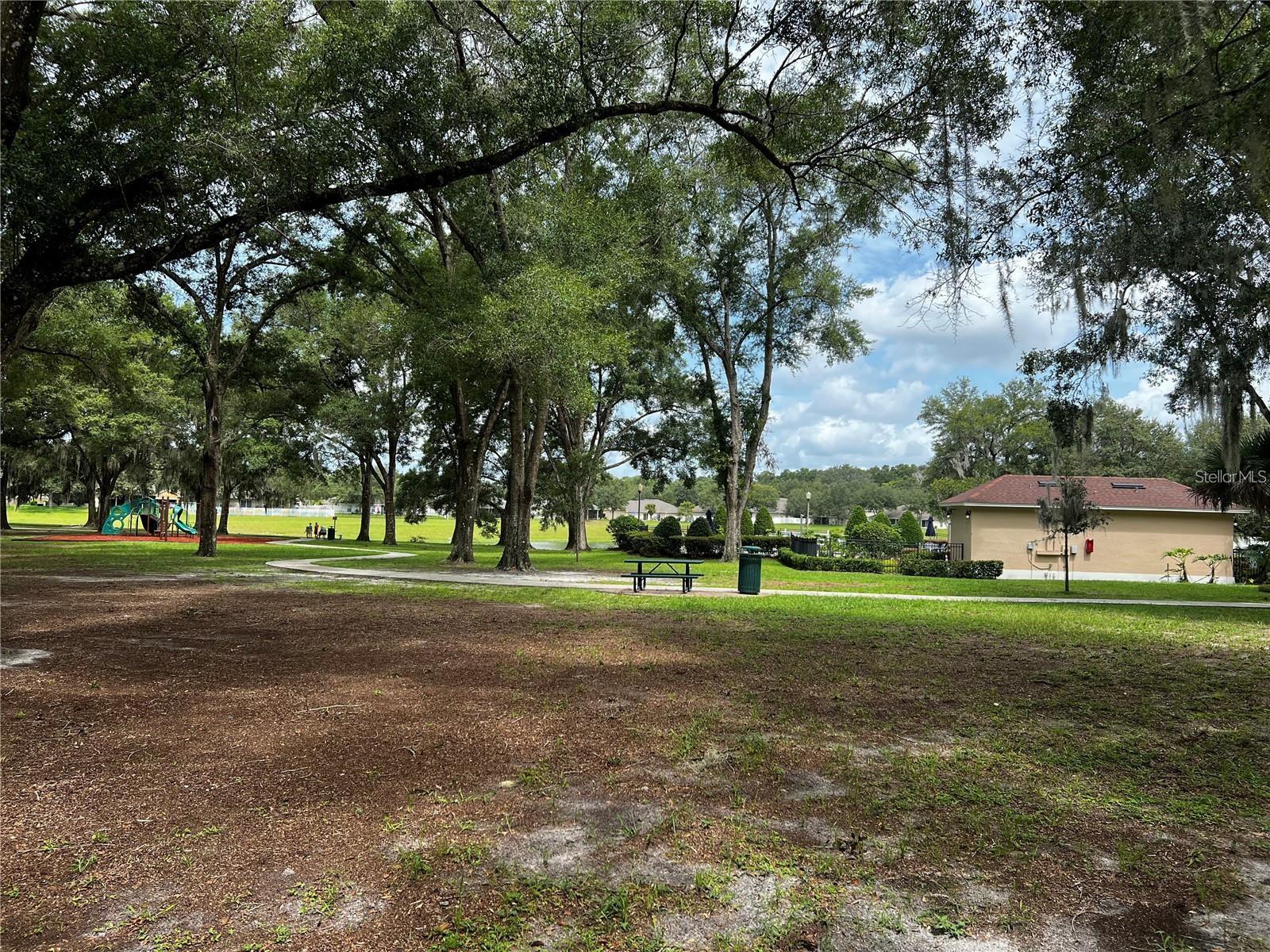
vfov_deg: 53.1
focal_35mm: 26
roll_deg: -2.0
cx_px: 635
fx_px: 954
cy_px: 476
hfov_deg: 67.3
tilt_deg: +1.7
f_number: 1.5
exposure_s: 1/1698
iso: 50
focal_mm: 5.7
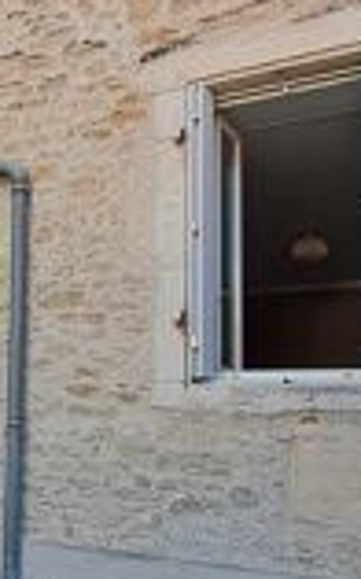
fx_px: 725
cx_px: -26
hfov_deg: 26.0
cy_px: 360
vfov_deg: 43.2
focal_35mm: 46
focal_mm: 1.64
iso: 40
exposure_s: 1/383
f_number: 2.2
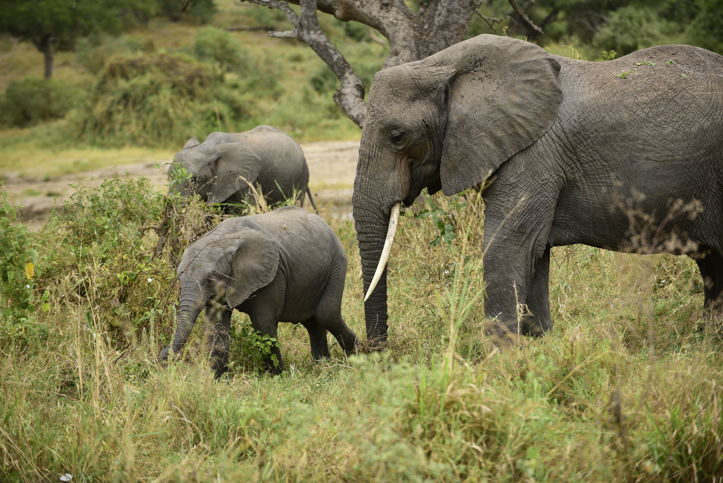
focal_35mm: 150
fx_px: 3013
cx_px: 362
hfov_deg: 13.7
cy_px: 242
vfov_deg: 9.2
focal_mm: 150
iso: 800
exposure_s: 1/4000
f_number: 3.5
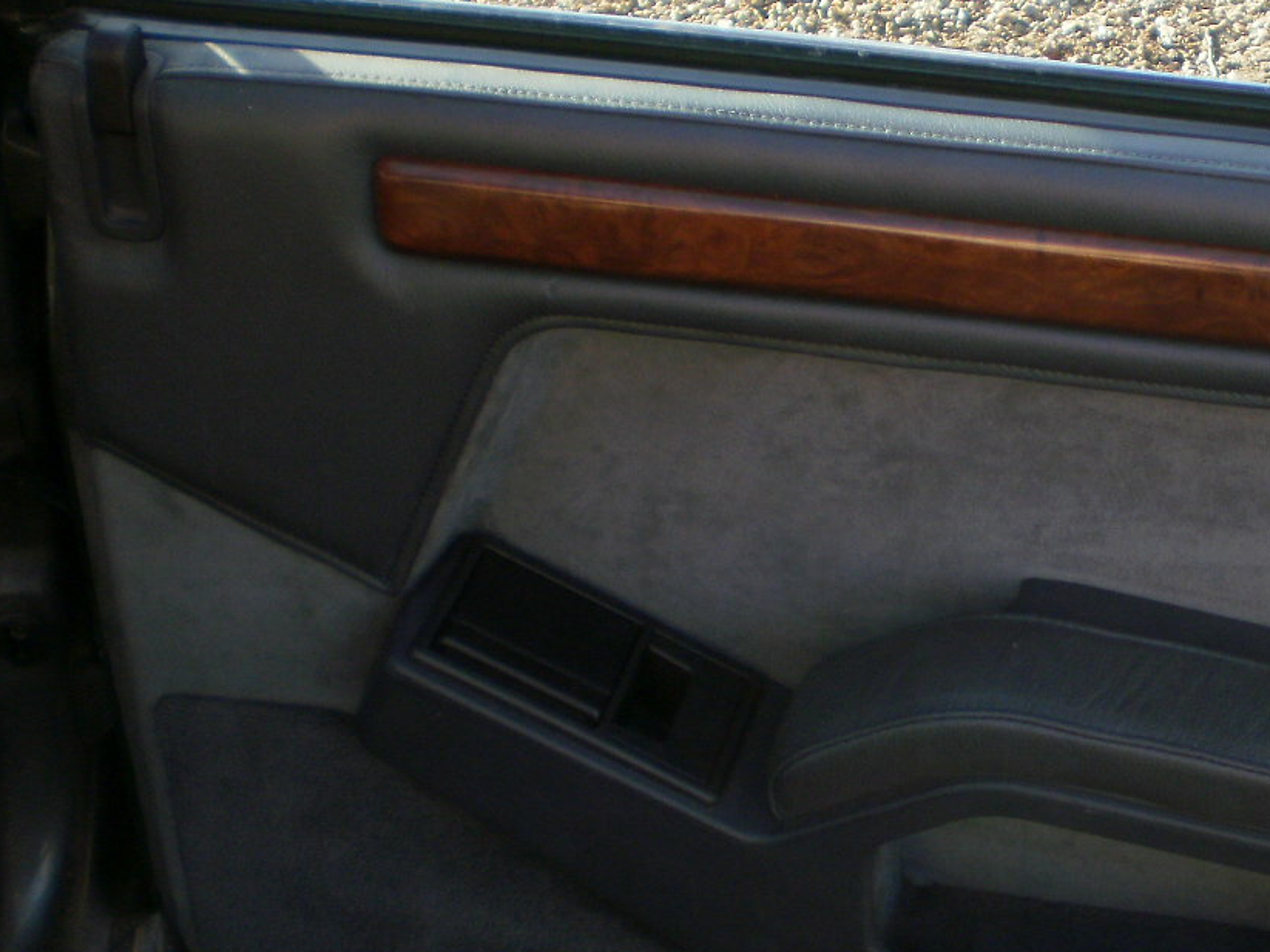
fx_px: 2568
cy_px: 551
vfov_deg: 21.0
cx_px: 1082
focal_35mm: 70
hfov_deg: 27.0
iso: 100
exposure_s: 1/160
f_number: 3.1
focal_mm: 6.3
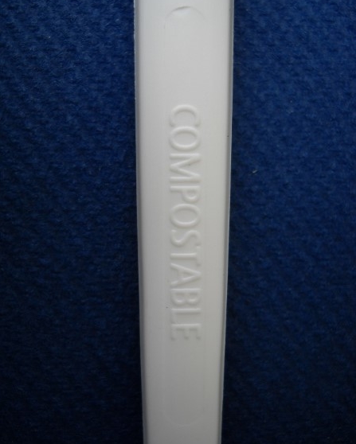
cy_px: 216
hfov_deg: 34.9
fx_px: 566
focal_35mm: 43
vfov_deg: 42.9
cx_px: 178
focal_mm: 6.72
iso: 64
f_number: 3.1
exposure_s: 1/154
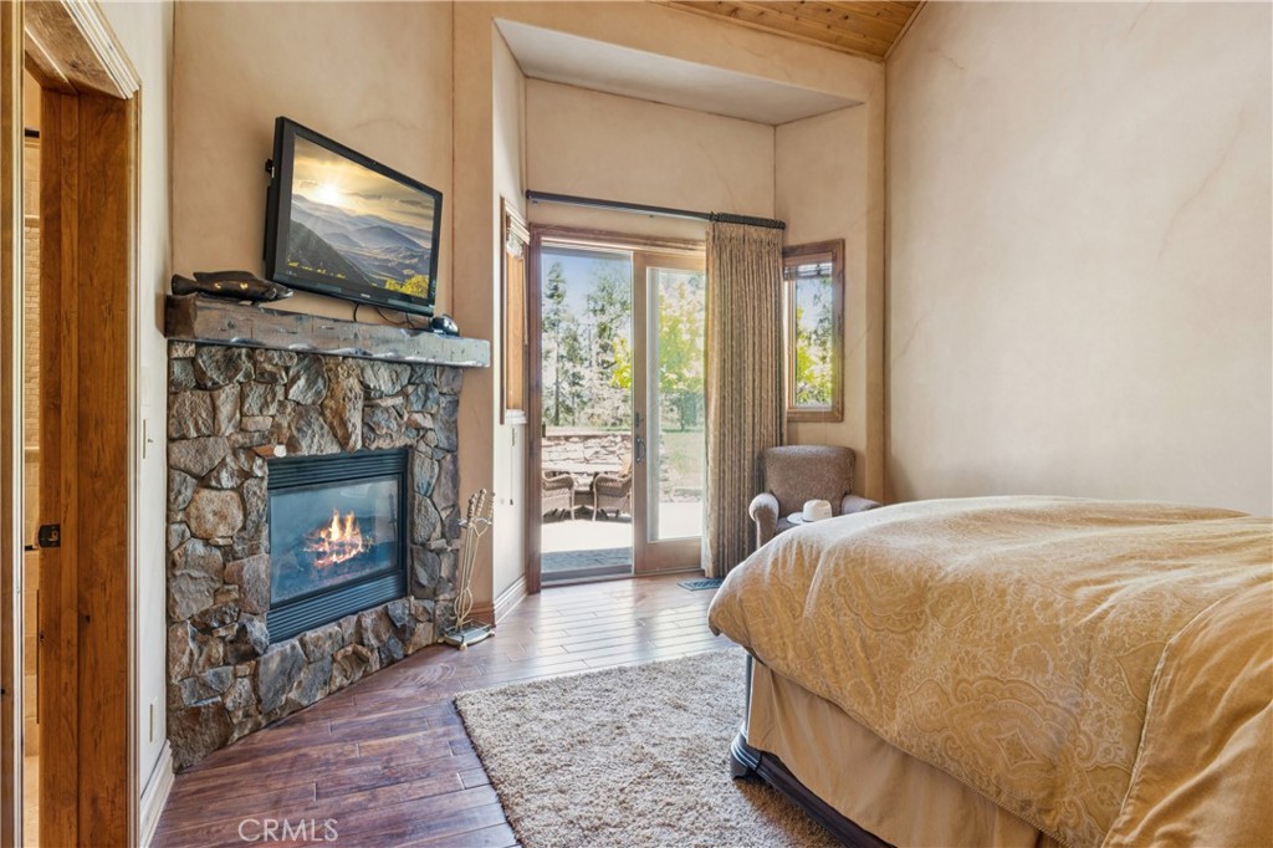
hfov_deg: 84.6
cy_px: 424
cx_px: 636
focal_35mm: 20
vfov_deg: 62.4
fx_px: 700
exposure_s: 1.3
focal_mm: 19.8
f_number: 13
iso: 100
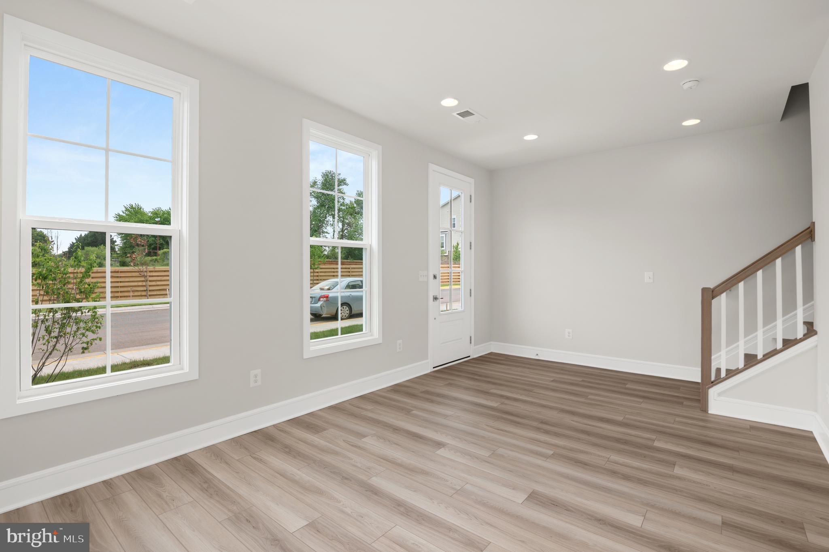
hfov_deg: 96.8
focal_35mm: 16
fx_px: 368
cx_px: 414
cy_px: 276
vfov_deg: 73.7
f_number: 8
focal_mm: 16
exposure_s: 1/20
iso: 100
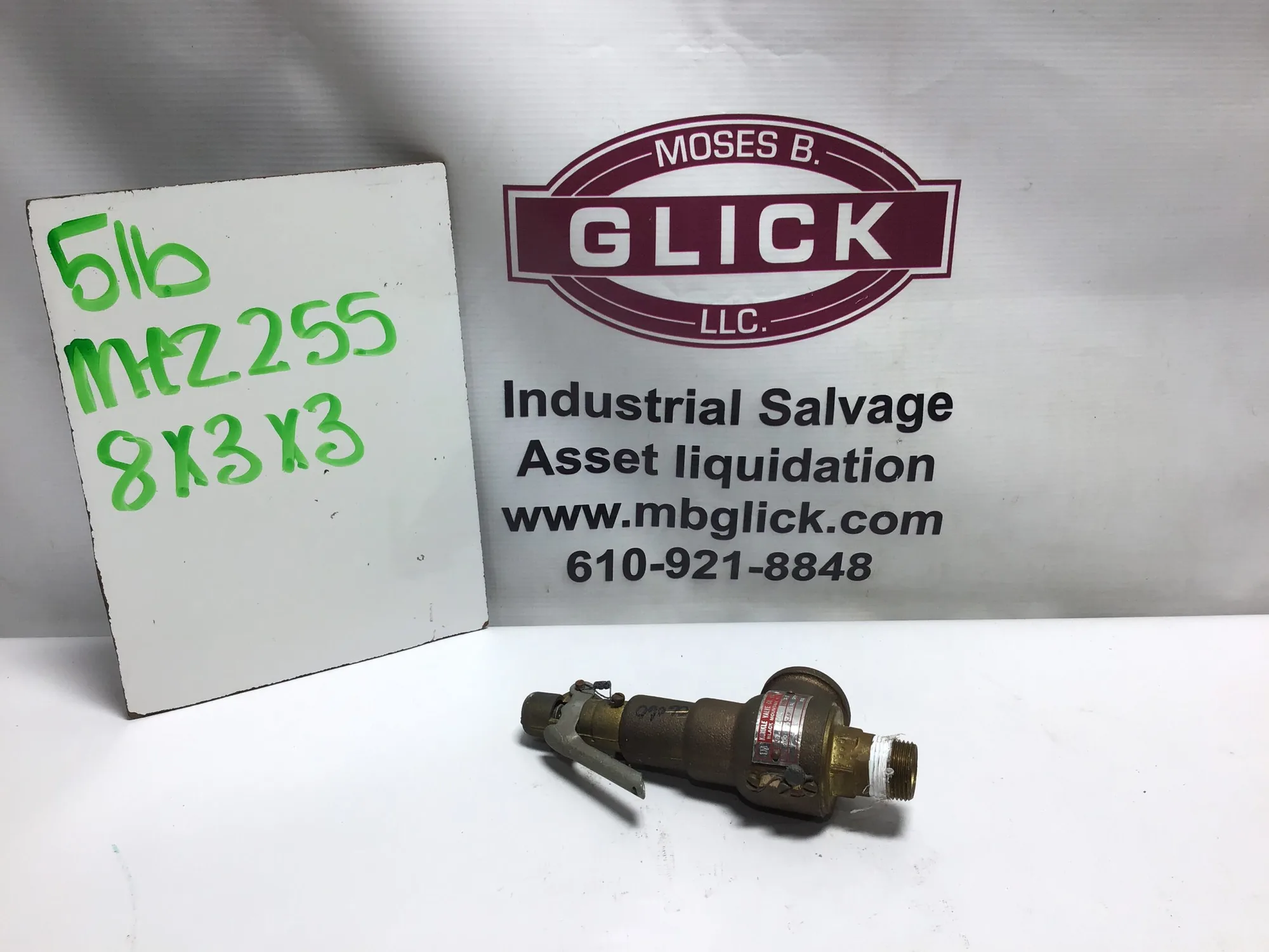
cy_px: 476
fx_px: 1136
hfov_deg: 58.4
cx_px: 634
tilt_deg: -23.4
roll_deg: -0.2
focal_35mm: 31
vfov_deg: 45.4
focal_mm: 3.3
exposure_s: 1/153
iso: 25
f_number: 2.4
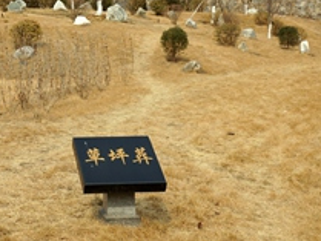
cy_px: 4
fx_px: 705
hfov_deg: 24.2
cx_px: -18
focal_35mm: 76
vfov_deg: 18.9
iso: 100
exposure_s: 1/500
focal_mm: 22
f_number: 8
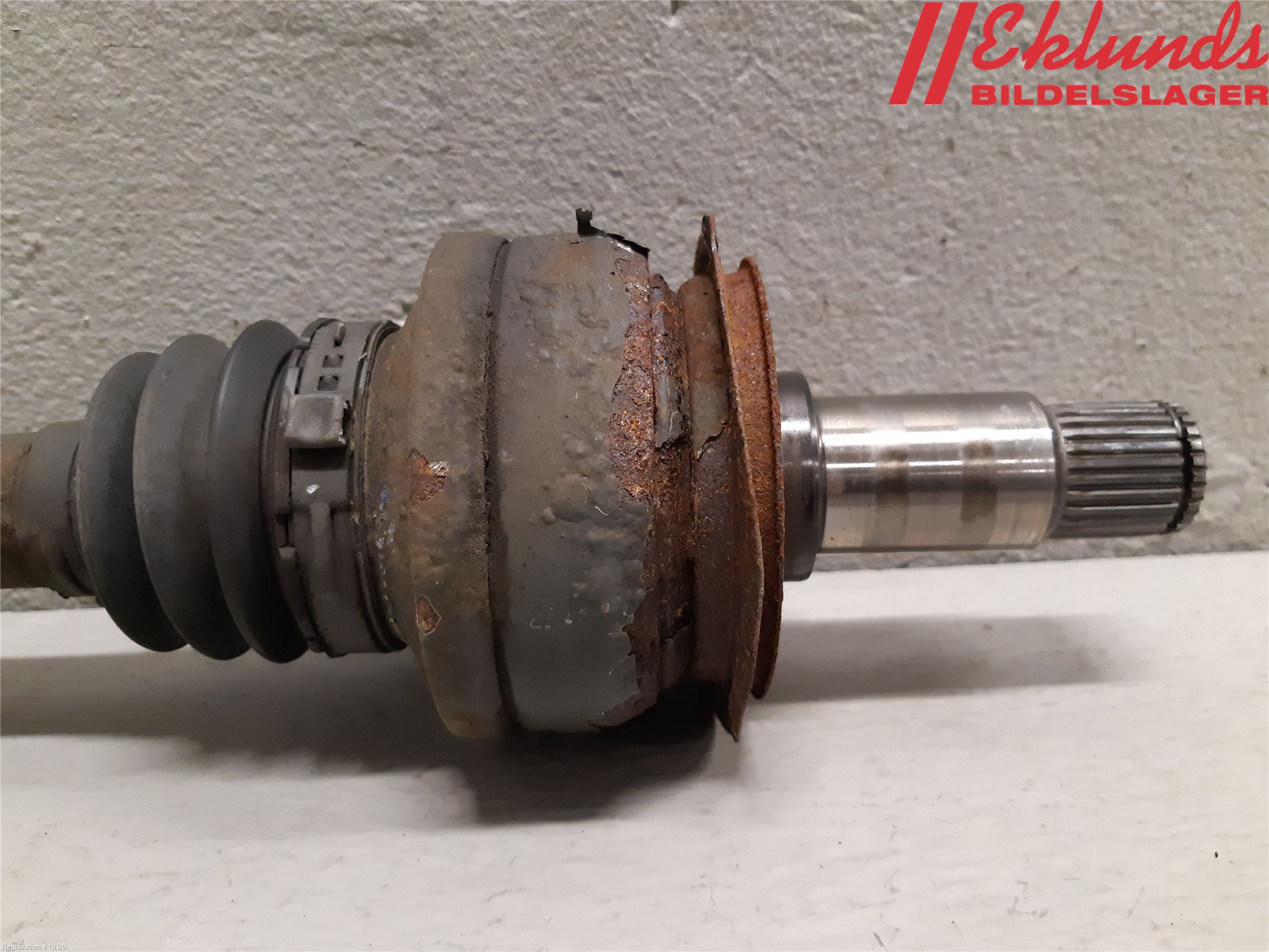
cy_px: 476
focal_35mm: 26
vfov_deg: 53.1
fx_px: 953
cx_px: 634
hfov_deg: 67.3
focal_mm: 3.93
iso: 250
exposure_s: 1/50
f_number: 1.7
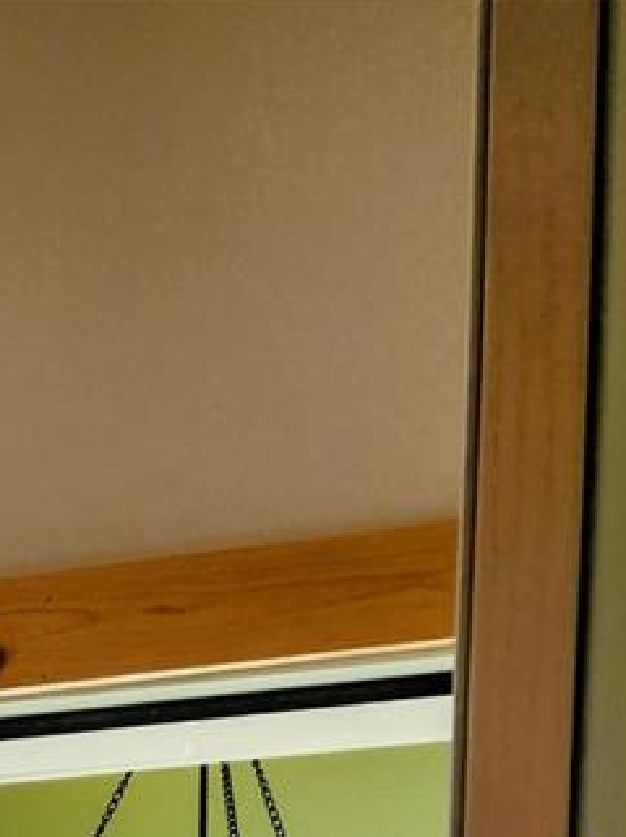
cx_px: -312
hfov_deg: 15.8
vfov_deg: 17.8
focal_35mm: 86
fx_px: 2078
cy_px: 1551
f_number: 1.8
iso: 32
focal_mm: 5.4
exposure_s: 1/180
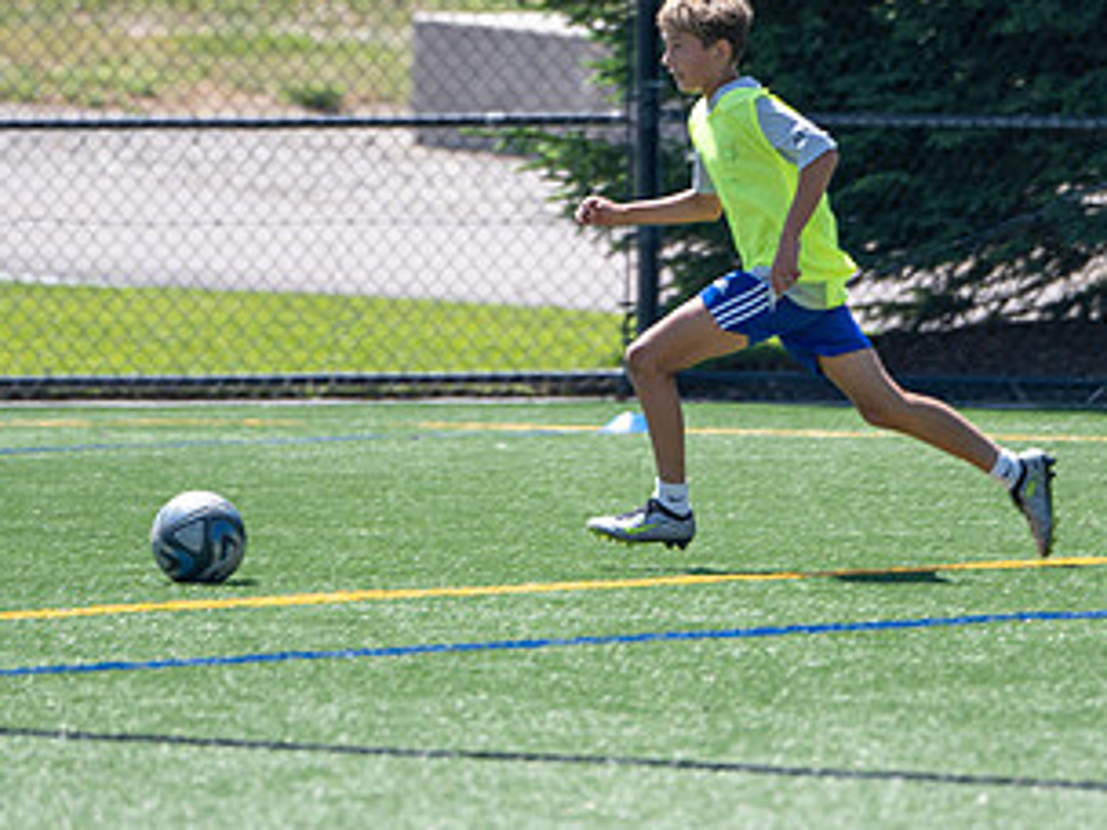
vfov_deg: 3.4
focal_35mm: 437
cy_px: 180
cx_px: 697
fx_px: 13975
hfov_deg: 4.5
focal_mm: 180
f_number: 2.8
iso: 40
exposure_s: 1/800
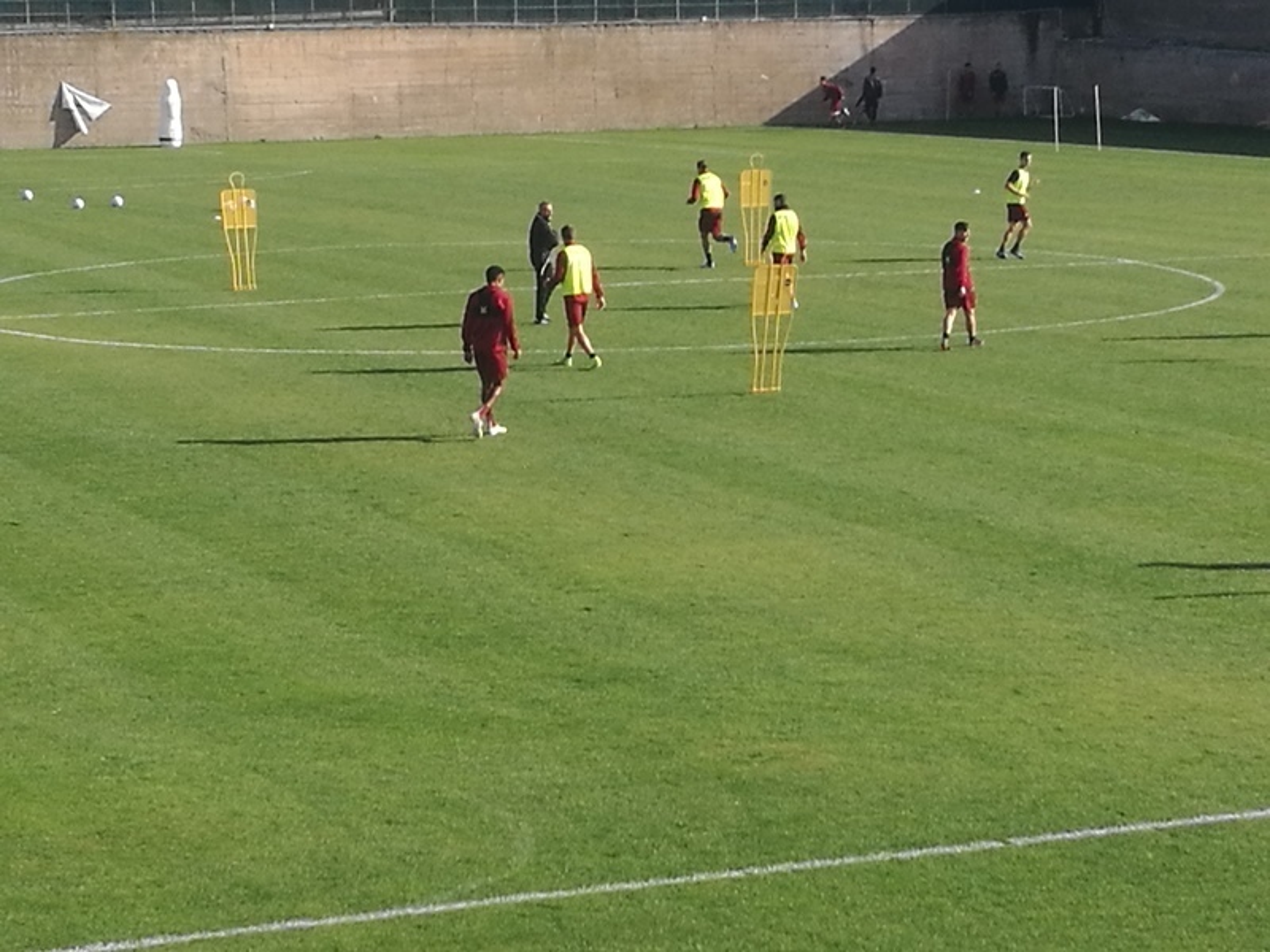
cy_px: 476
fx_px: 3816
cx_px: 635
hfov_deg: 18.9
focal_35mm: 104
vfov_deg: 14.2
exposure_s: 1/622
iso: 50
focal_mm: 4.5
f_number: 2.2
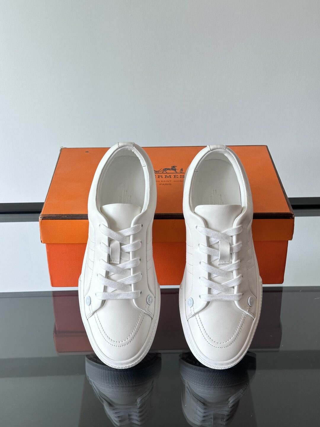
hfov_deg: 30.3
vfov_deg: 39.7
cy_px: 214
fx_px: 592
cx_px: 160
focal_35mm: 48
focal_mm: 6.86
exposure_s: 1/276
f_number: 1.78
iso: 64
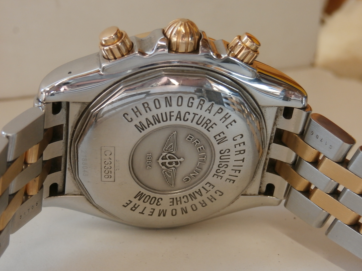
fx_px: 701
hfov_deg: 29.0
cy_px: 136
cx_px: 181
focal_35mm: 67
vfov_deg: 21.9
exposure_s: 1/50
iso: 200
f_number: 4.3
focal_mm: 11.86
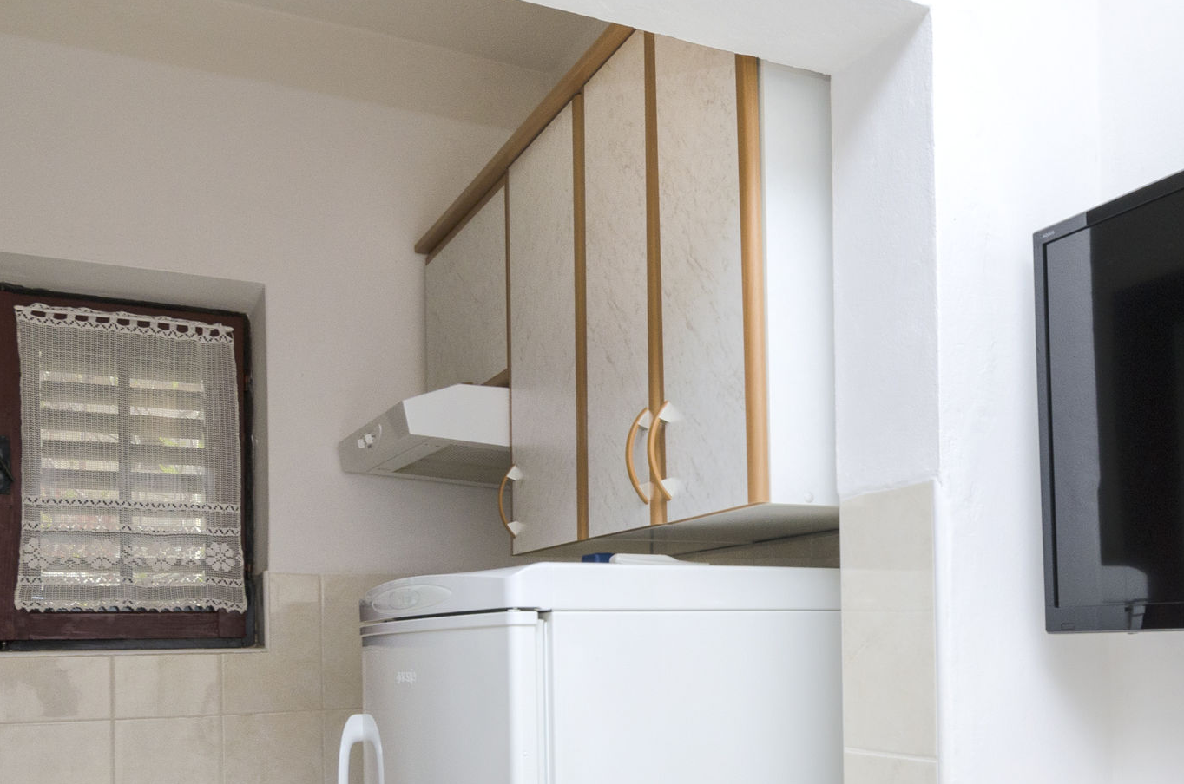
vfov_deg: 32.3
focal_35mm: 40
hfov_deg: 47.5
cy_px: 634
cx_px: 811
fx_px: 1314
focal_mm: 13
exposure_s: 1/160
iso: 160
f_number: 8
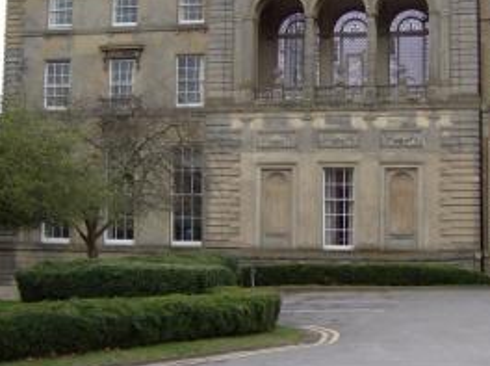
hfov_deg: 30.9
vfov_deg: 23.7
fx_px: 862
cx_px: 399
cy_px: 91
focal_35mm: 61
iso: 117
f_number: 2.8
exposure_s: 1/64
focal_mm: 6
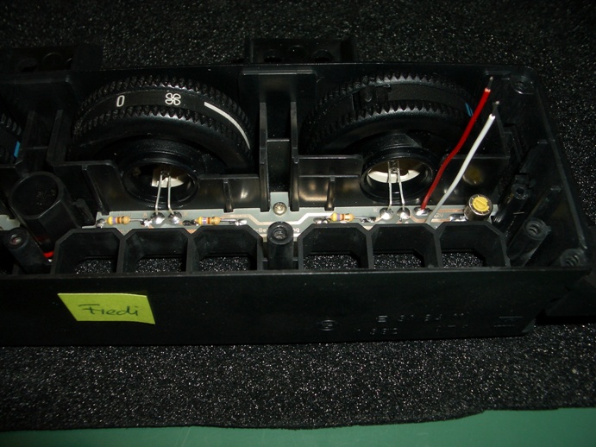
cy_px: 224
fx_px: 603
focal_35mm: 35
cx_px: 298
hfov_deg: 52.6
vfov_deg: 40.7
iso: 50
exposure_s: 1/60
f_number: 4.3
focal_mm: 5.8
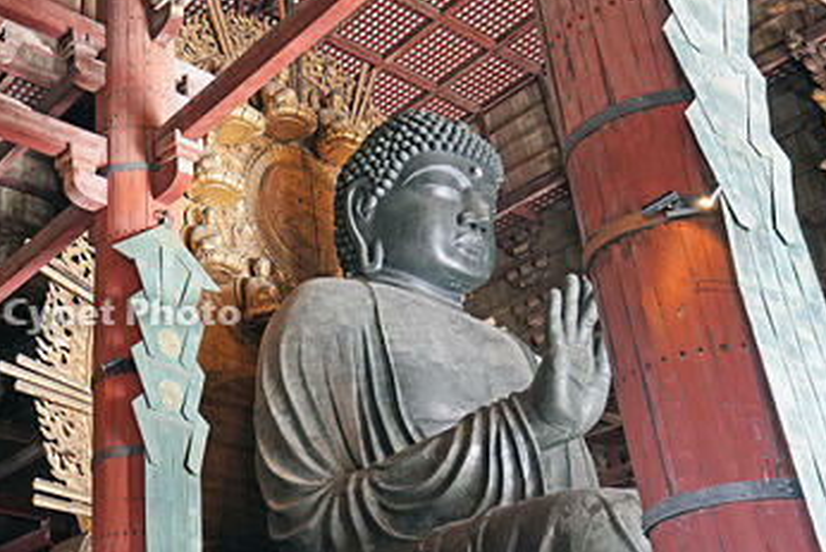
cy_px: 306
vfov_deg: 26.0
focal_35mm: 52
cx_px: 136
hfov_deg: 36.5
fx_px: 1194
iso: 2000
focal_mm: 30
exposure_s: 1/60
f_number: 3.2
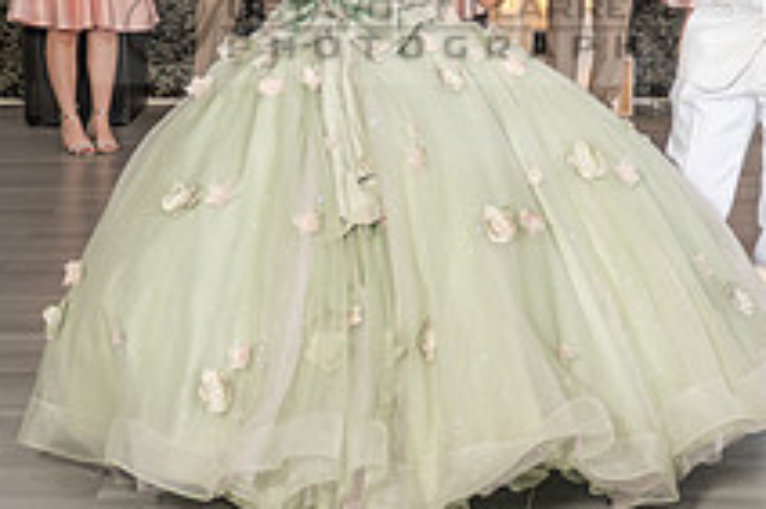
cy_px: 196
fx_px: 2020
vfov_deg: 14.4
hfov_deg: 21.4
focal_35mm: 95
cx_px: 470
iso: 500
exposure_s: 1/200
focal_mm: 24
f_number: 3.5
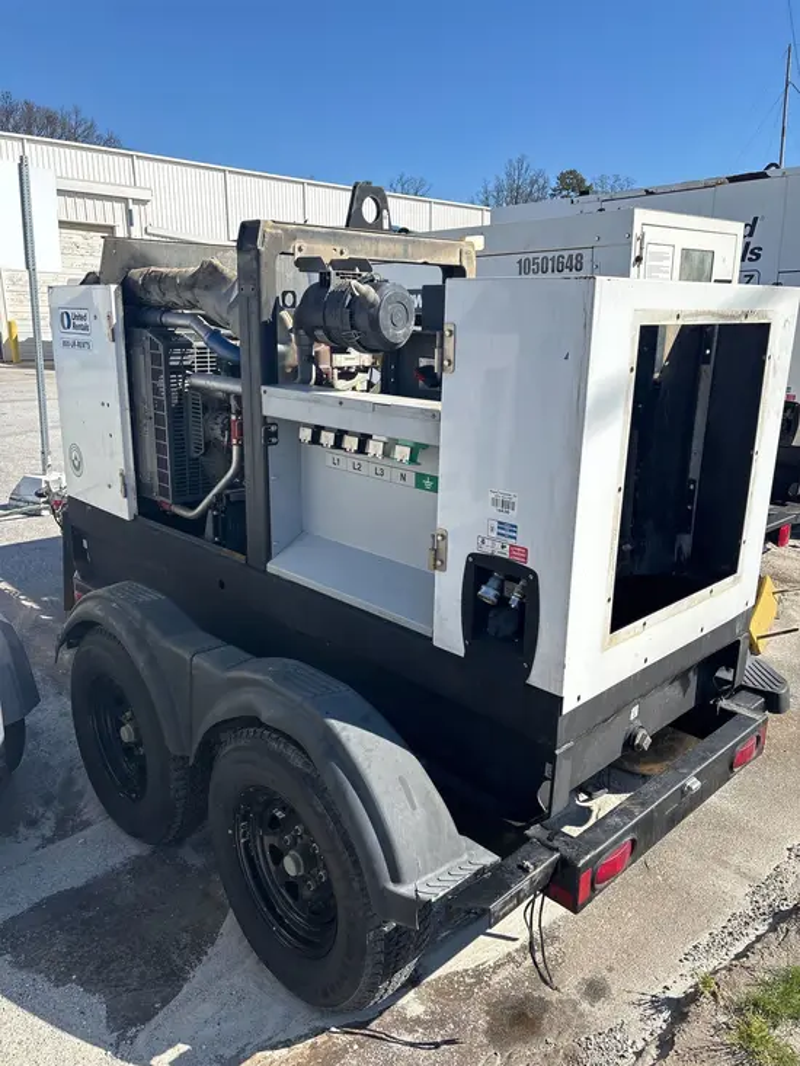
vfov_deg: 67.3
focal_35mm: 26
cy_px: 533
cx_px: 400
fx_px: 801
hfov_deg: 53.1
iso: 50
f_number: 1.6
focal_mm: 5.96
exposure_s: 1/2571
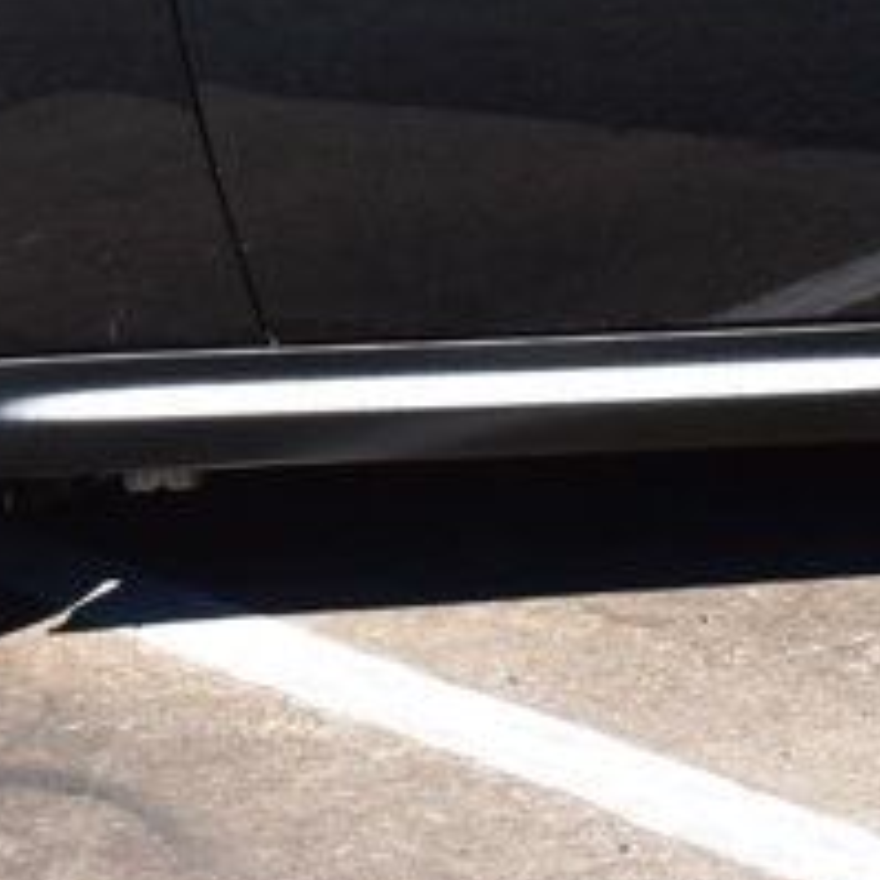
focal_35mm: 223
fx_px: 6414
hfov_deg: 7.8
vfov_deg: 7.8
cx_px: 708
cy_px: -164
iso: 400
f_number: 11
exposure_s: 1/400
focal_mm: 34
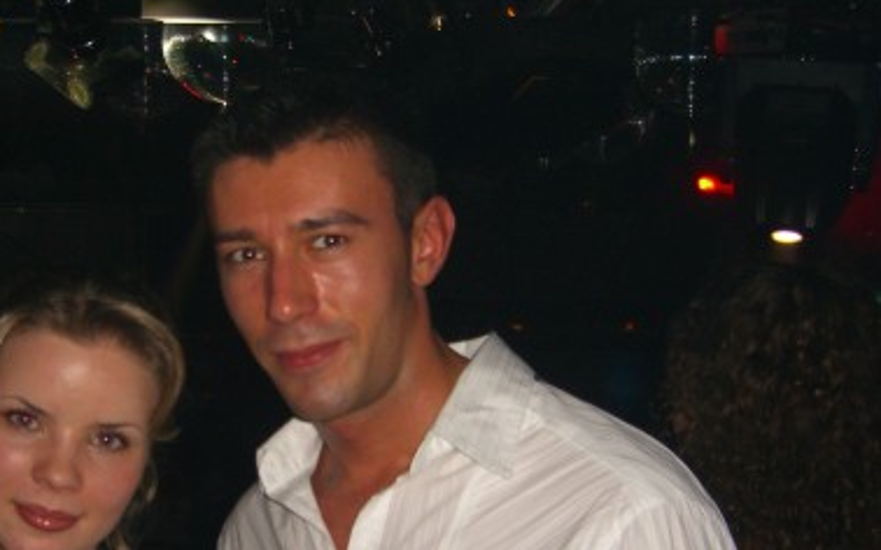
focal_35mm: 64
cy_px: 406
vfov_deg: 20.2
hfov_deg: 31.8
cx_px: 322
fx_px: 1536
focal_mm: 7.9
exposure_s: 1/60
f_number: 2.8
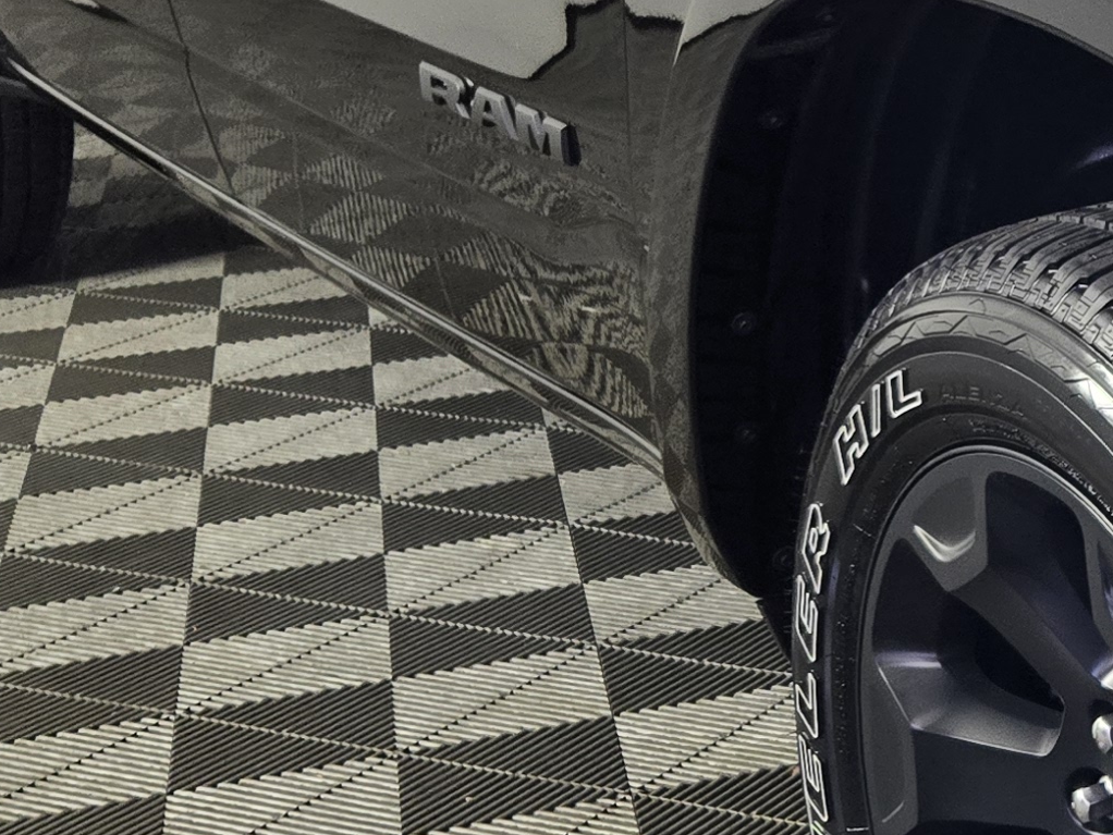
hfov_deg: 19.1
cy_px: 74
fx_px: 2894
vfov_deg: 16.2
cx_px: 1658
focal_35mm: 90
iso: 100
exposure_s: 1/120
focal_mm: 5.4
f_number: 1.8
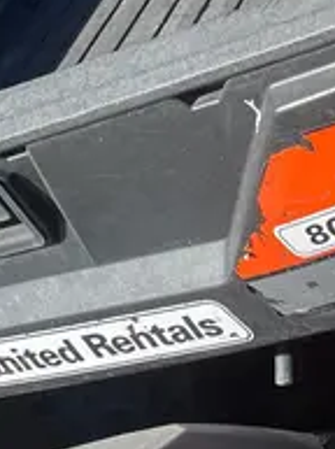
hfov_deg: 13.3
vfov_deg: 17.2
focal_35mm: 99
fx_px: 1282
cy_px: -297
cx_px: 616
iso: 50
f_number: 1.6
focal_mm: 4.2
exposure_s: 1/2132
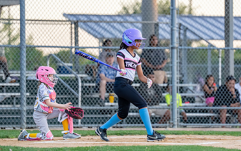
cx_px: 140
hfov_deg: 7.3
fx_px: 1898
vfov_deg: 4.5
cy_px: 76
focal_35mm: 289
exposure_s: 1/2000
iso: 1600
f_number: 2.8
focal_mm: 200
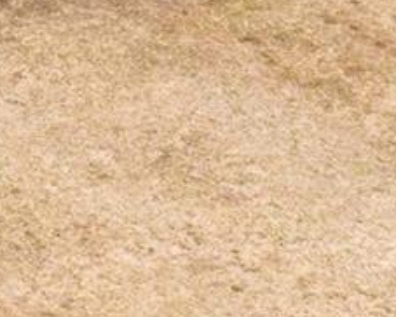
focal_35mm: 185
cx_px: -959
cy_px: -532
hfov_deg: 8.1
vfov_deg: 7.6
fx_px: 2170
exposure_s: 1/640
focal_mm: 10.26
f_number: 5.6
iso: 100
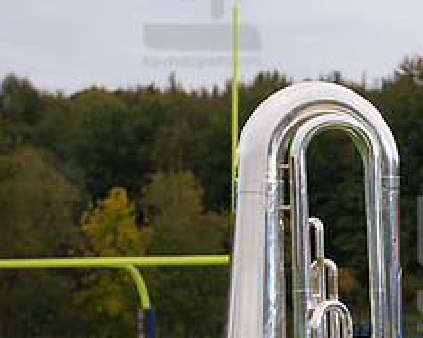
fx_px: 1990
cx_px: 526
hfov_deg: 11.8
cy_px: 291
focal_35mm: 159
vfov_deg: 9.7
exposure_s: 1/250
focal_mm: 58
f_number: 4.5
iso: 50
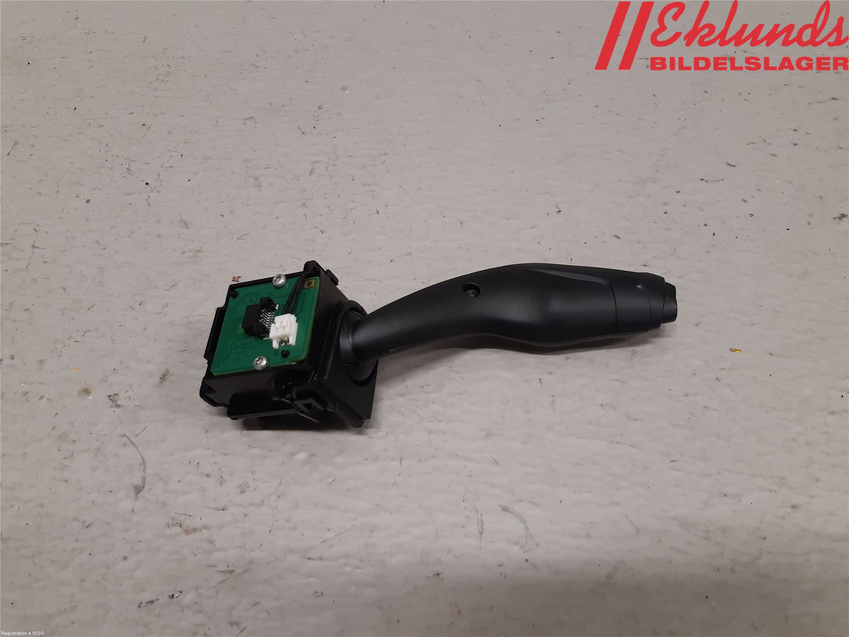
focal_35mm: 26
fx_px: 638
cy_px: 318
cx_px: 424
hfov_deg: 67.3
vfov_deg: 53.1
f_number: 1.7
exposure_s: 1/50
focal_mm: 3.93
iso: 100
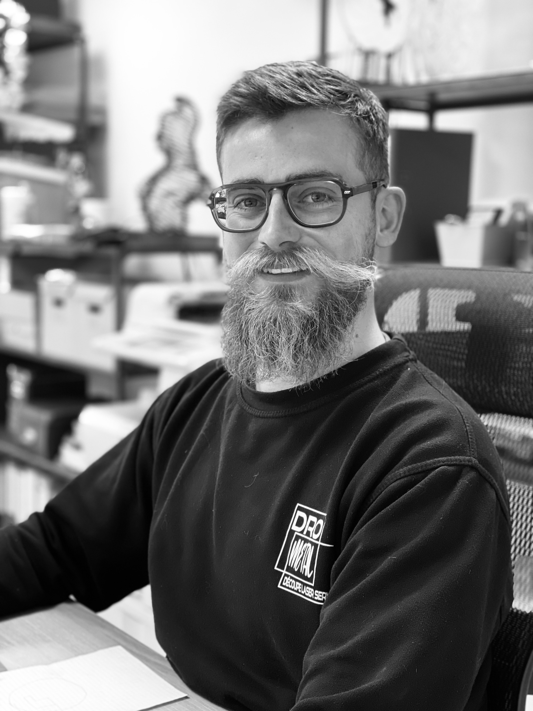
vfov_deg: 36.8
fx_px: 1068
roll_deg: -0.7
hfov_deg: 28.0
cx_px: 266
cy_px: 356
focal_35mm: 52
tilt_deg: -7.2
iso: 125
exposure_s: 1/33
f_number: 2
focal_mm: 6
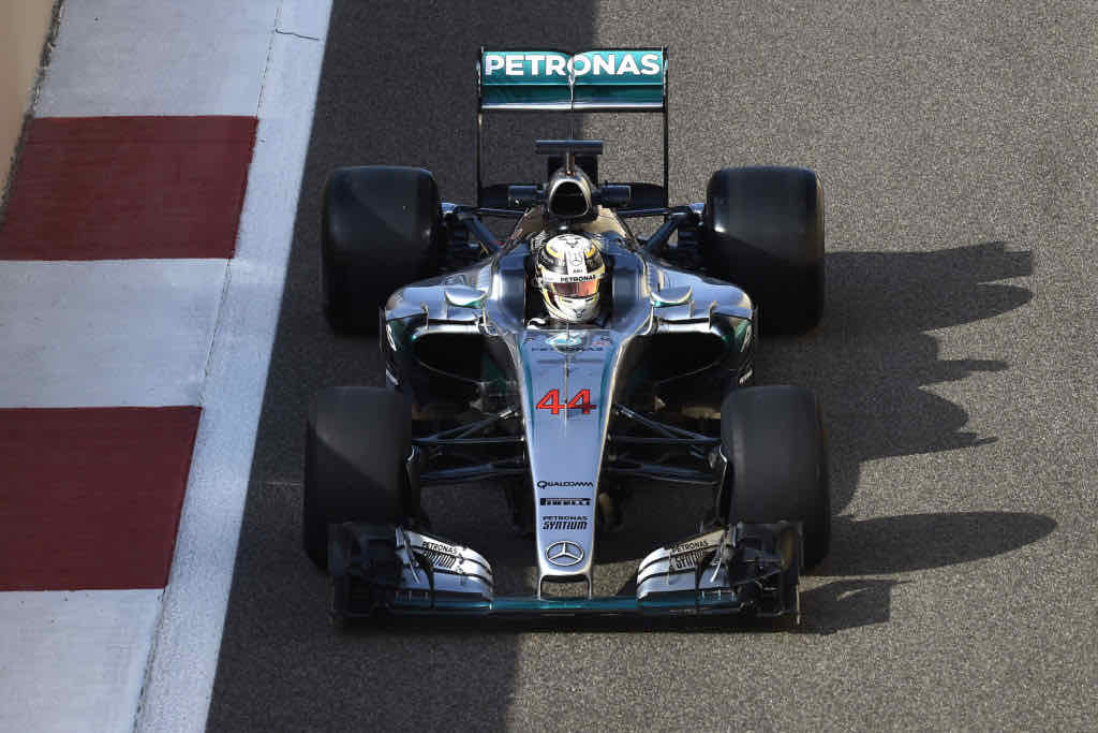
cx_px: 549
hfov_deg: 6.9
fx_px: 9151
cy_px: 366
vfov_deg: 4.6
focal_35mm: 300
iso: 400
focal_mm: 300
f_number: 8
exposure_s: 1/1250
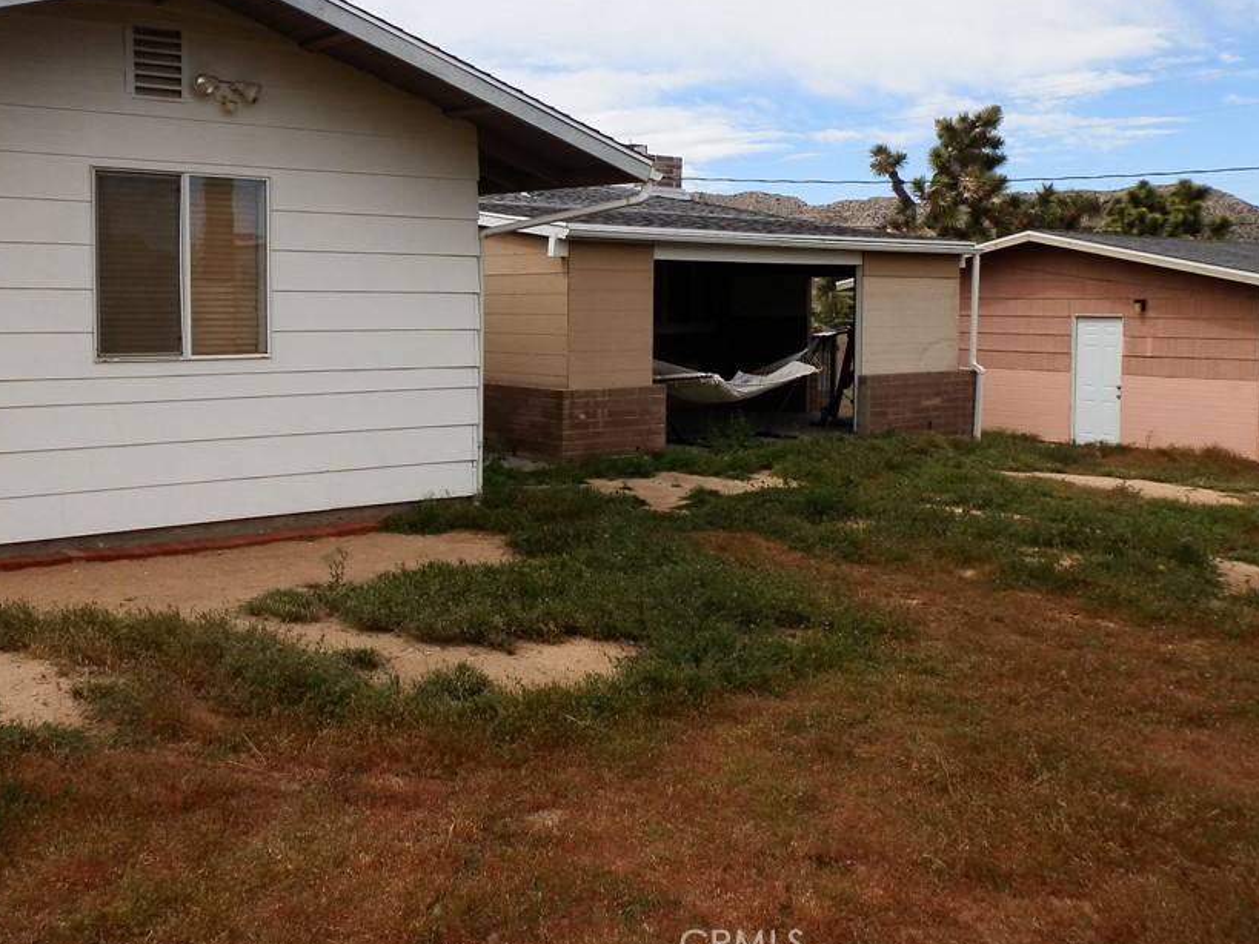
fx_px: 1273
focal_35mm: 35
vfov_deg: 40.5
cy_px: 375
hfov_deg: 52.3
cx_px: 501
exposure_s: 1/160
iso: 64
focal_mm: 5
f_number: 9.3
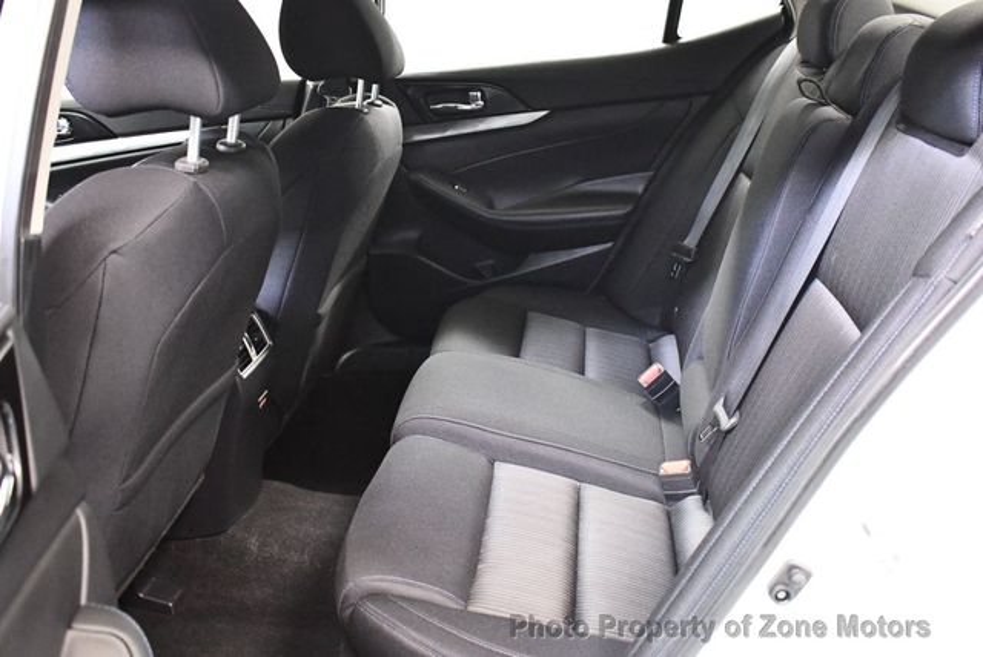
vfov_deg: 36.9
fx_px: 984
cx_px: 492
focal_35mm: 36
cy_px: 328
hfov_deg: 53.1
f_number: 3.5
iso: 6400
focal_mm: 18
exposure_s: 1/60
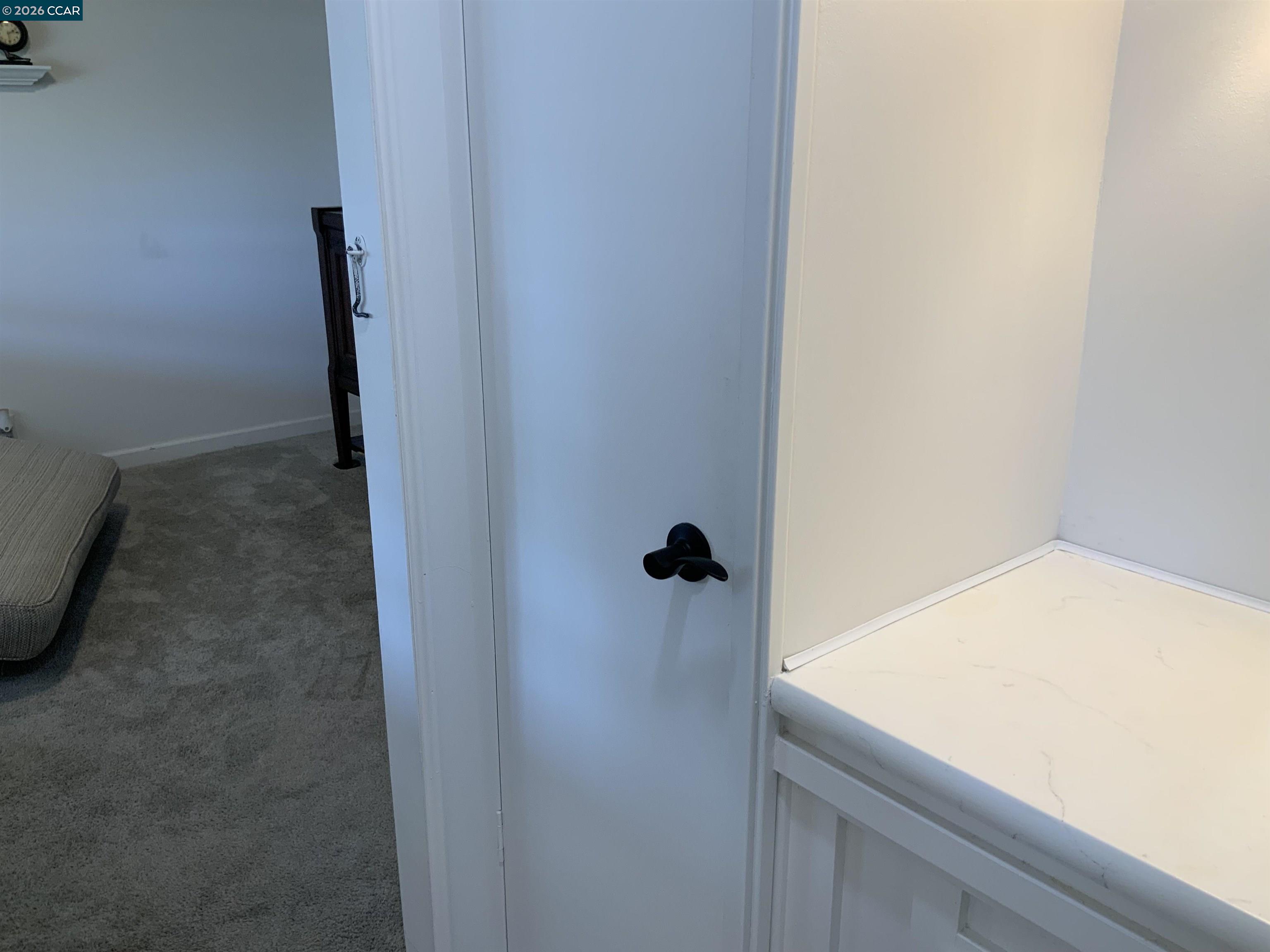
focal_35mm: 29
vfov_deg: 48.2
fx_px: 1064
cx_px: 635
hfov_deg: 61.7
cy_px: 476
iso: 32
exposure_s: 1/60
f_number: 1.8
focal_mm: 3
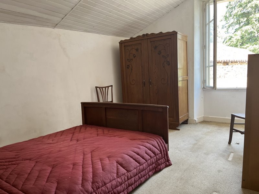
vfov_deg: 53.1
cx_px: 130
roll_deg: +2.8
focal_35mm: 26
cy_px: 97
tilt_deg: -5.7
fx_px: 195
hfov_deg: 67.3
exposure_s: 1/121
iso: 125
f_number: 1.6
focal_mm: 5.1
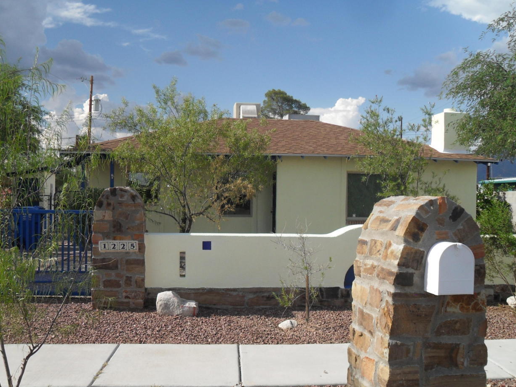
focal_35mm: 39
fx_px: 581
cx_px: 253
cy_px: 209
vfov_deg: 36.8
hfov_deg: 47.9
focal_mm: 6.2
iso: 100
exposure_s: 1/125
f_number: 8.9
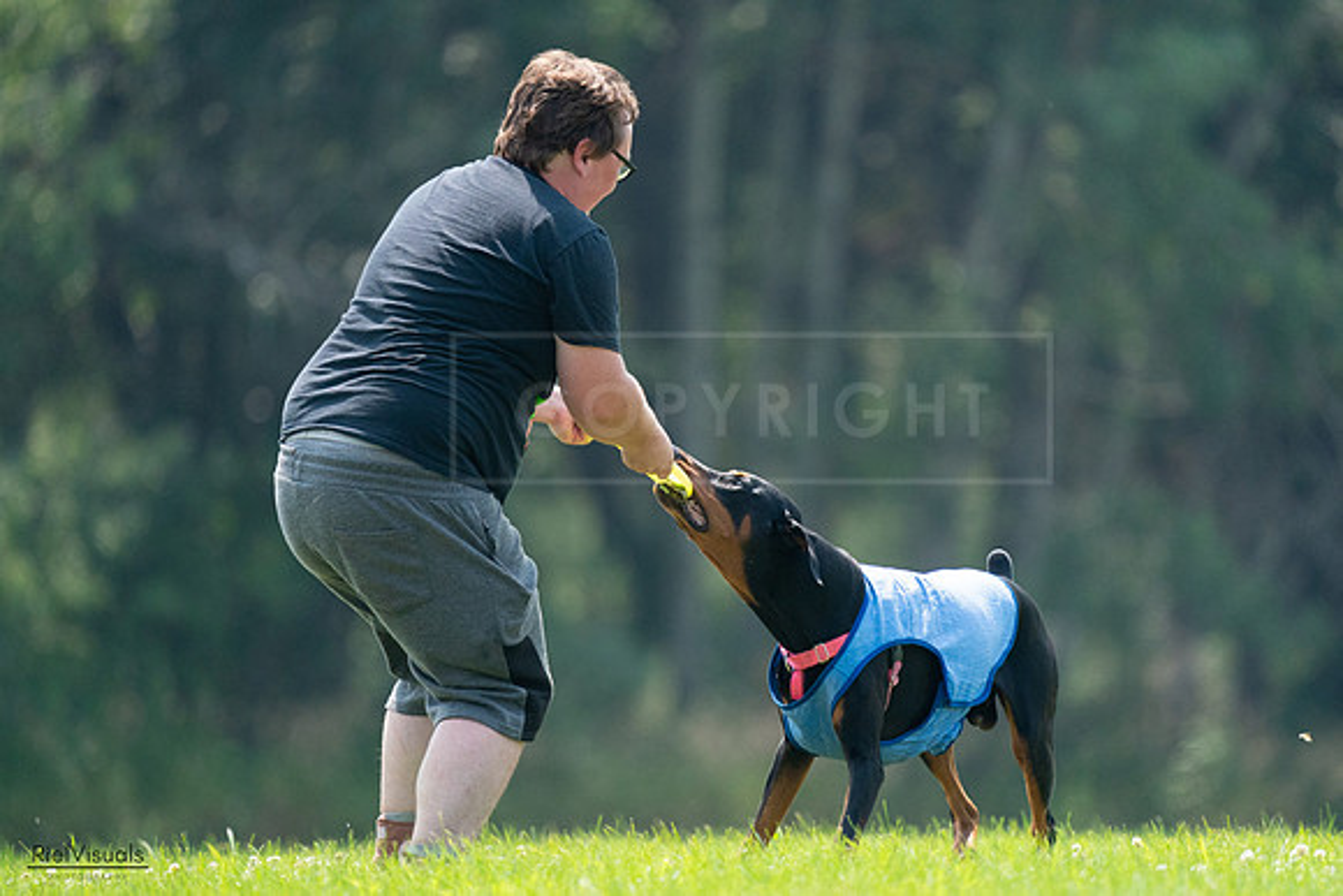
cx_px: 672
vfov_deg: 2.3
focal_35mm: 594
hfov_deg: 3.5
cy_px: 448
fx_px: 22164
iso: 4000
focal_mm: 594
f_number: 6.3
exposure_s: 1/4000
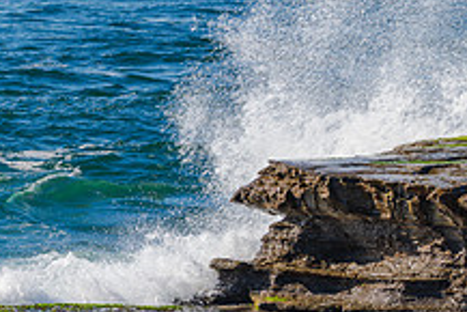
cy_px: -36
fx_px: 8814
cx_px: 385
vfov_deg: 2.0
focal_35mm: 679
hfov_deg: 3.0
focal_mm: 250
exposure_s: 1/160
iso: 31
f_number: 8
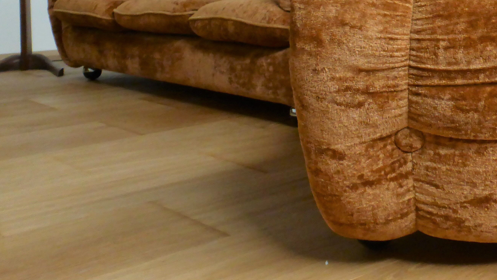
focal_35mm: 57
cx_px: 418
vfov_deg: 20.0
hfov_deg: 35.1
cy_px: -41
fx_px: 751
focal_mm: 4.8
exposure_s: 1/60
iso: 400
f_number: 3.4
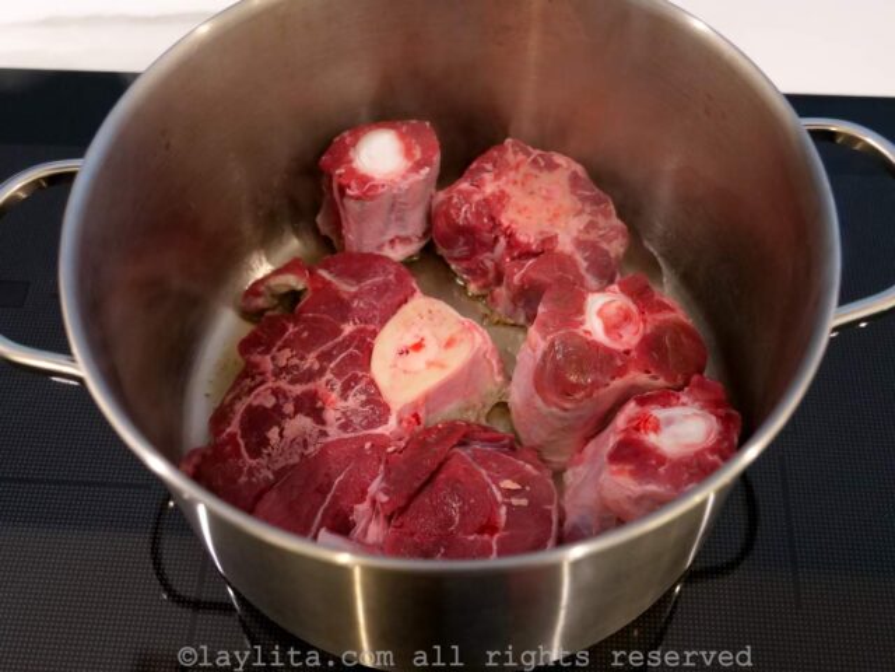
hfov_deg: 46.8
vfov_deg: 36.0
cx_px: 448
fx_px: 1034
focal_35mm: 40
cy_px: 336
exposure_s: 1/60
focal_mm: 20
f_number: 3.3
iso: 2500
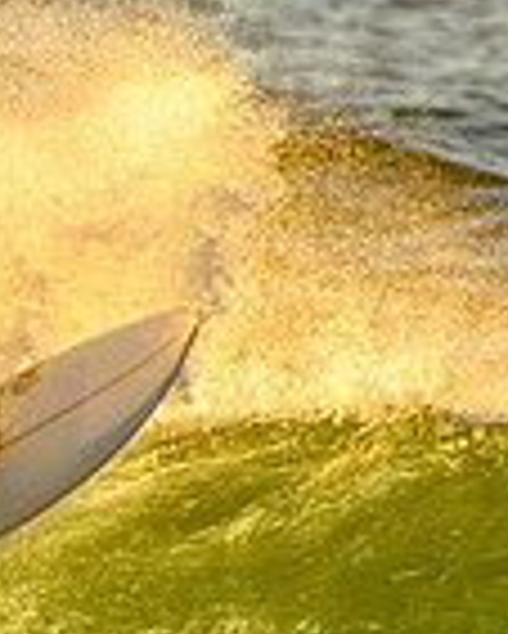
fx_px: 58066
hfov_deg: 0.5
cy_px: 735
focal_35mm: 3093
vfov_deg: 0.6
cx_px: -166
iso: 3200
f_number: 11
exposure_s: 1/2000
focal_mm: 800
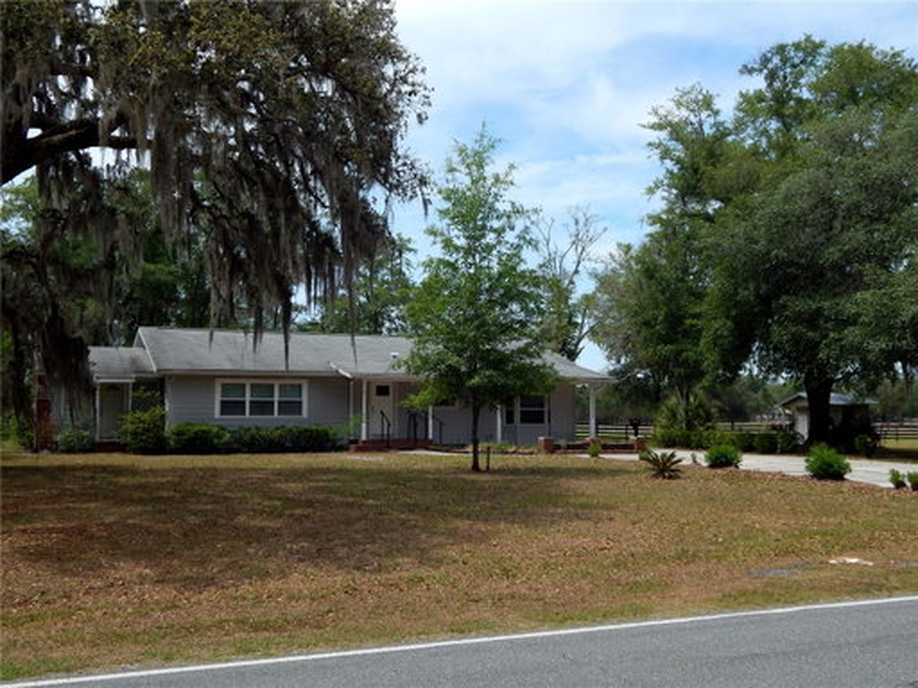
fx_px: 1008
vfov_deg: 37.7
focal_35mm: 38
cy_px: 344
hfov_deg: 49.0
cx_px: 459
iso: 125
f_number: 3.4
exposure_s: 1/1250
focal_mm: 6.8
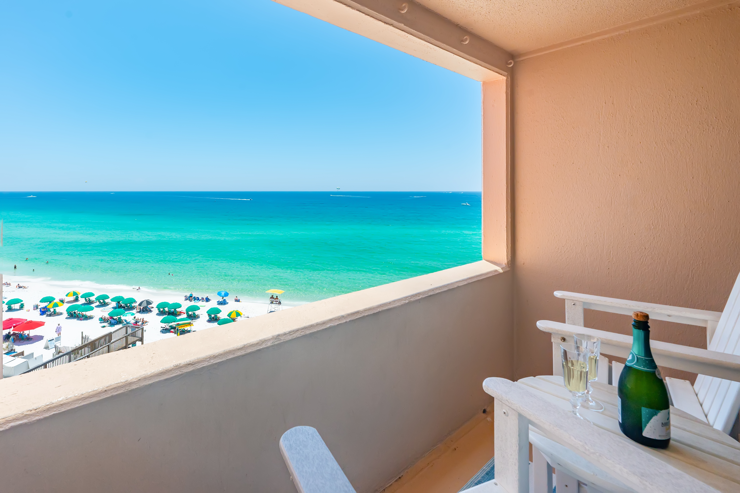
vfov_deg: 81.1
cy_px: 246
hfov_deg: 104.3
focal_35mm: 14
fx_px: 288
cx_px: 370
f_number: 9
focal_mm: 14
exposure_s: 1/1250
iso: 400
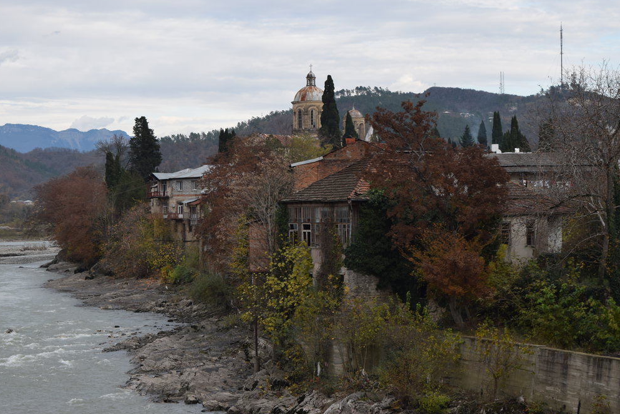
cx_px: 266
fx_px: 1716
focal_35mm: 100
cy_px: 166
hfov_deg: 20.5
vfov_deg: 13.7
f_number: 8
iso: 220
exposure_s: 1/250
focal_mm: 55
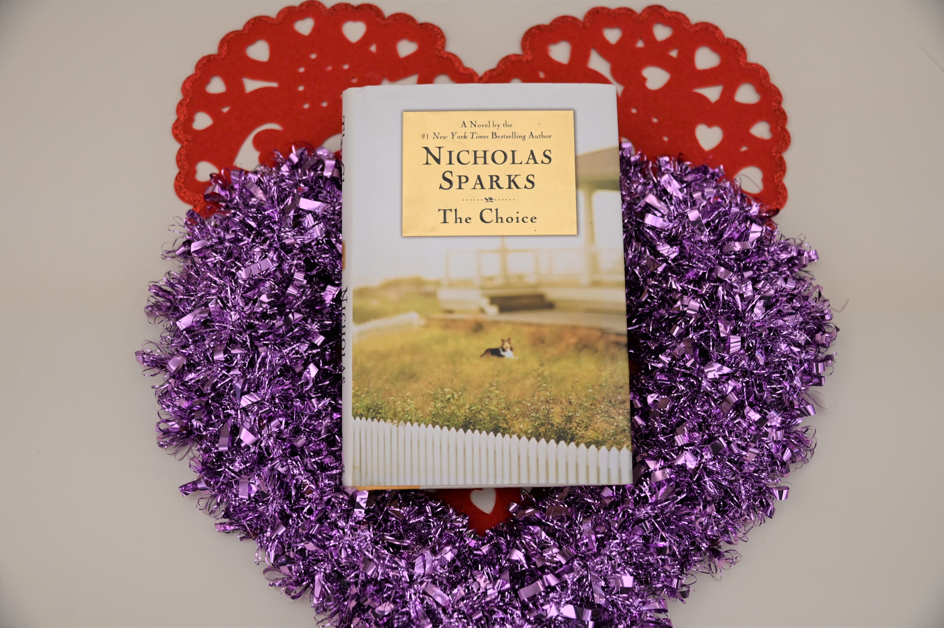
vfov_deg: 29.8
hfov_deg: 43.6
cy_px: 314
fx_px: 1179
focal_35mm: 45
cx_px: 472
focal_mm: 45
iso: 640
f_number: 4.2
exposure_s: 1/125
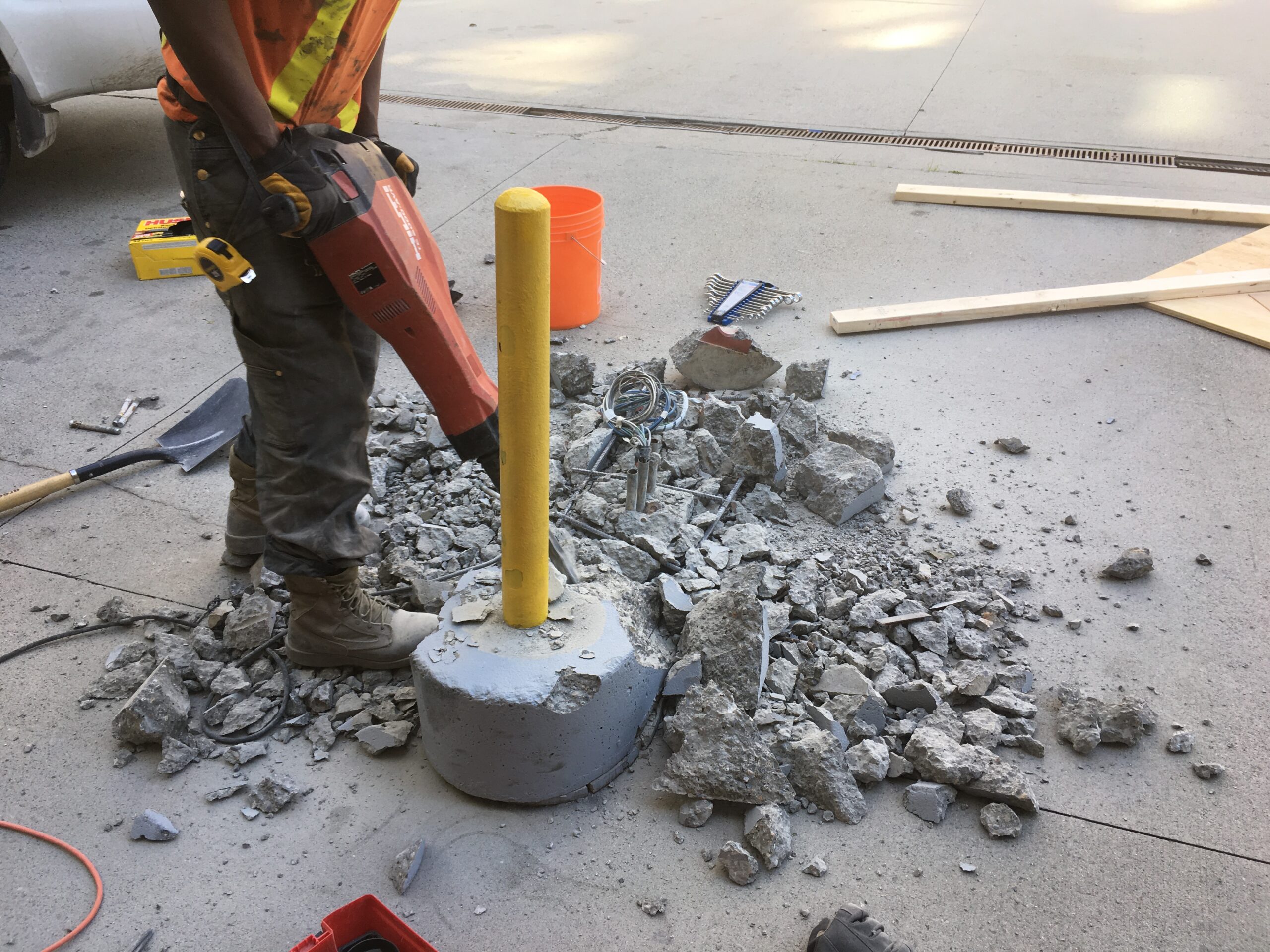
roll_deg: -0.1
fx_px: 1064
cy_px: 476
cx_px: 635
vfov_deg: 48.2
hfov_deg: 61.7
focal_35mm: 29
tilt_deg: -29.4
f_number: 2.2
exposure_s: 1/149
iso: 25
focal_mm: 4.15
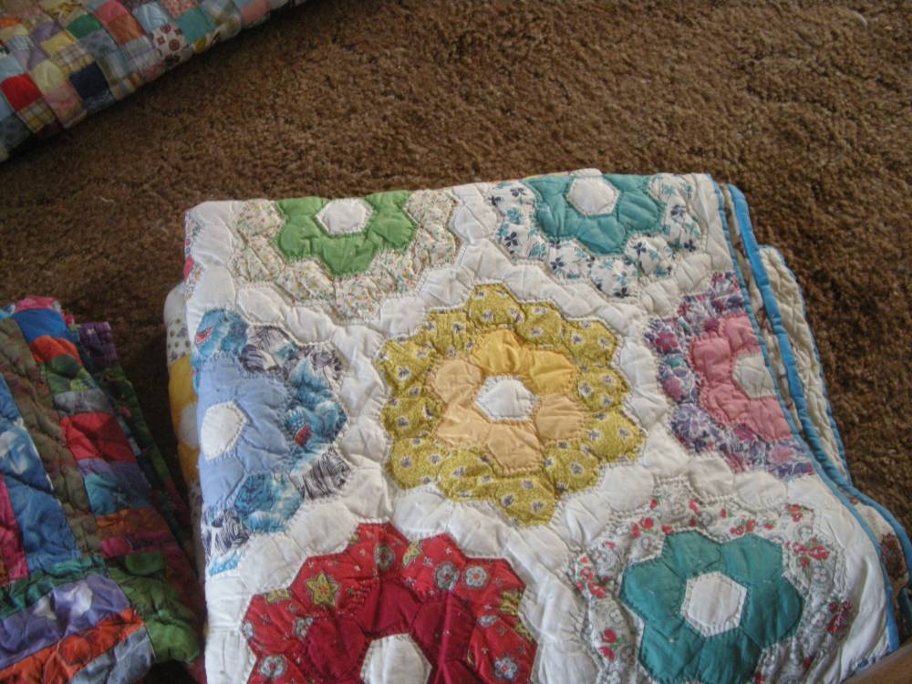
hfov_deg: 50.1
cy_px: 342
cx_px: 456
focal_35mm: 37
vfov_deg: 38.7
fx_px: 975
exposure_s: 1/47.5
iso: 400
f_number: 2.8
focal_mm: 7.9
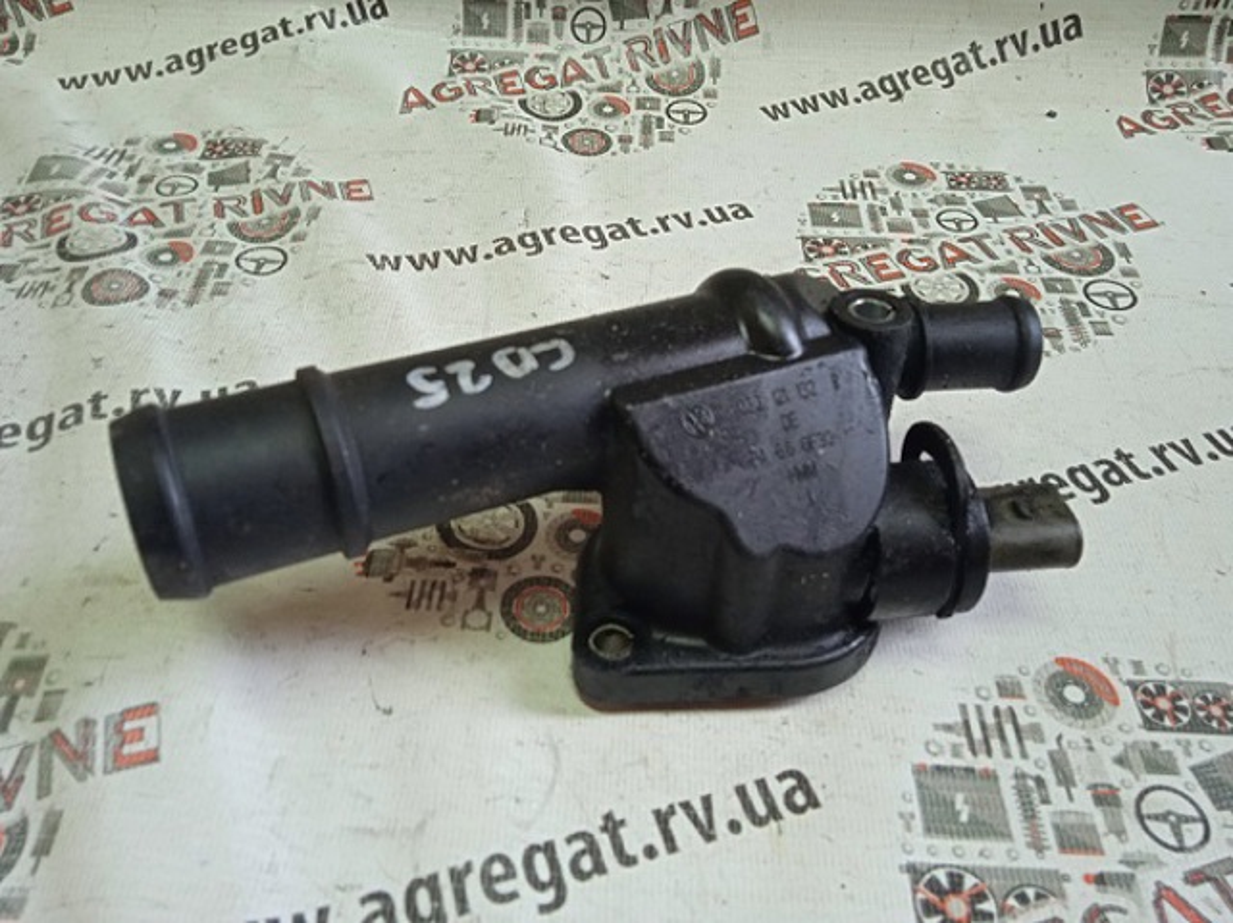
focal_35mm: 28
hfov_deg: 63.5
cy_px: 462
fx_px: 997
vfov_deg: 49.7
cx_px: 616
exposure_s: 1/33.3
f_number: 2.2
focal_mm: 3.43
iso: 255
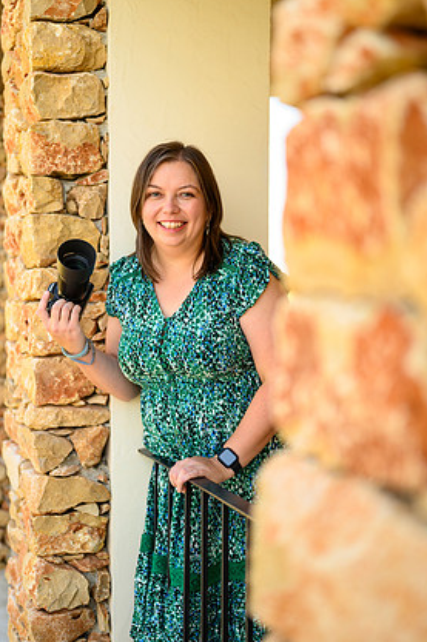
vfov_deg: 36.9
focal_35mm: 54
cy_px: 323
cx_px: 200
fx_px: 963
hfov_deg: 25.0
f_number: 1.8
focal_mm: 50
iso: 100
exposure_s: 1/400
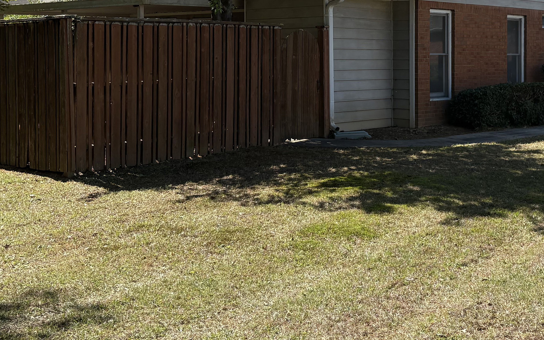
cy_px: 58
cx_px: 369
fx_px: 815
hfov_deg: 36.5
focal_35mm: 55
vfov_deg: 23.2
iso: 50
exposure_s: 1/1667
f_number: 1.6
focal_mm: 5.96
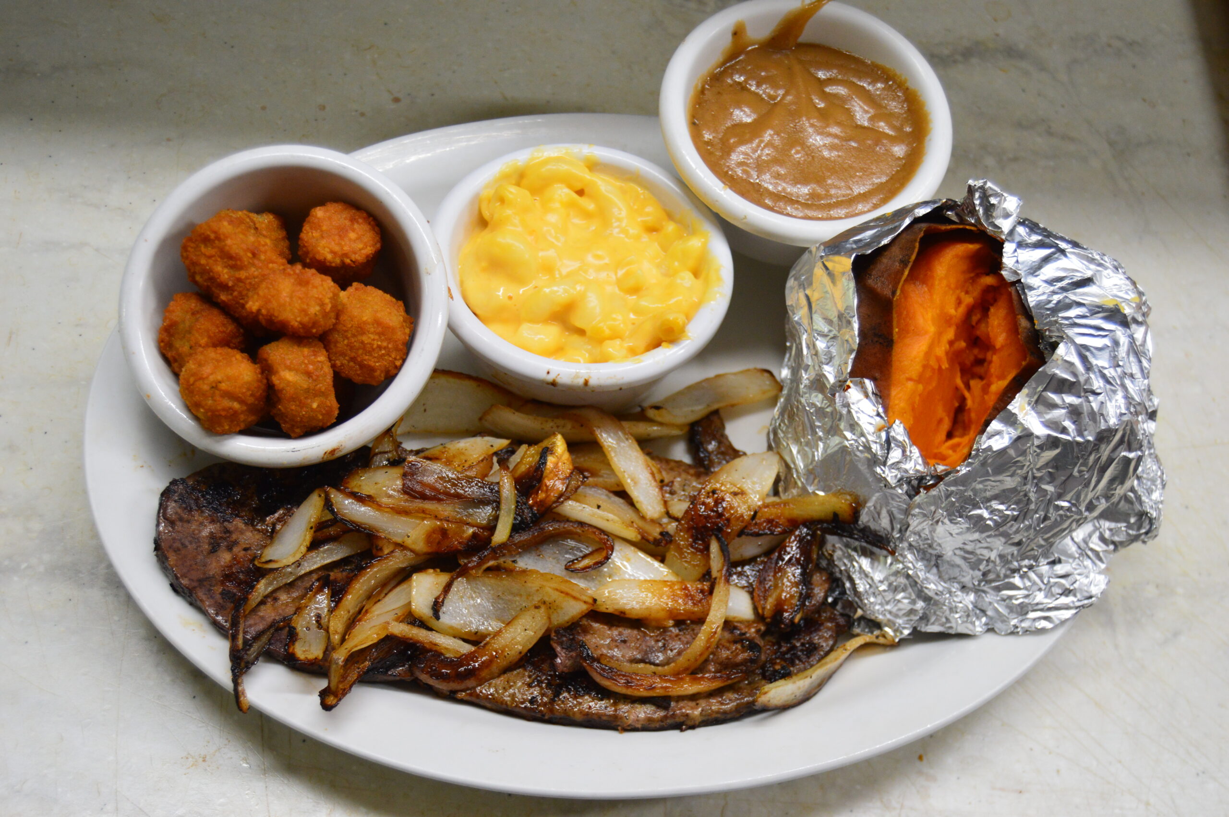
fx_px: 1330
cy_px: 408
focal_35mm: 39
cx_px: 614
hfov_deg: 49.6
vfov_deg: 34.1
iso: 800
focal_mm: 26
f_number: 4
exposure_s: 1/60
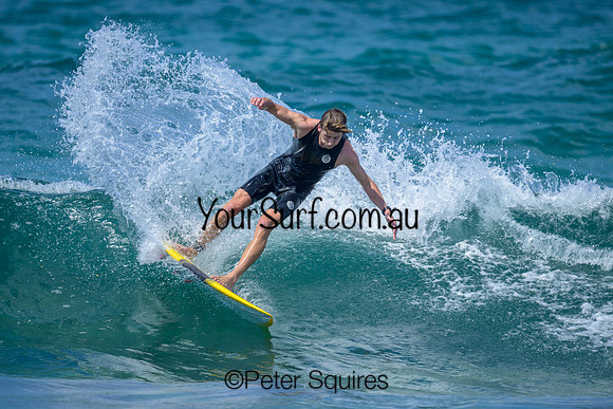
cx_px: 318
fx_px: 17065
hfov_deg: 2.1
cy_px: 241
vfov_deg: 1.4
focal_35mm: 1002
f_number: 6.3
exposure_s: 1/2500
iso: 400
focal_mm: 800
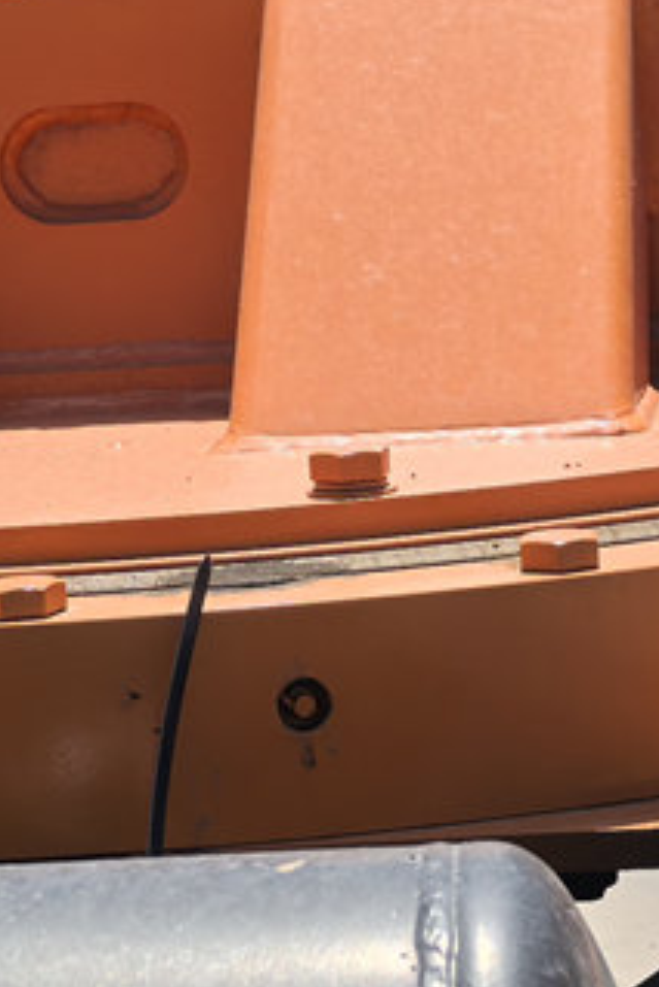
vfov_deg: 17.0
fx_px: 3291
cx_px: 145
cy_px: 266
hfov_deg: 11.4
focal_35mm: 120
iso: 50
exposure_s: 1/3145
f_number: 2
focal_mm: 5.75
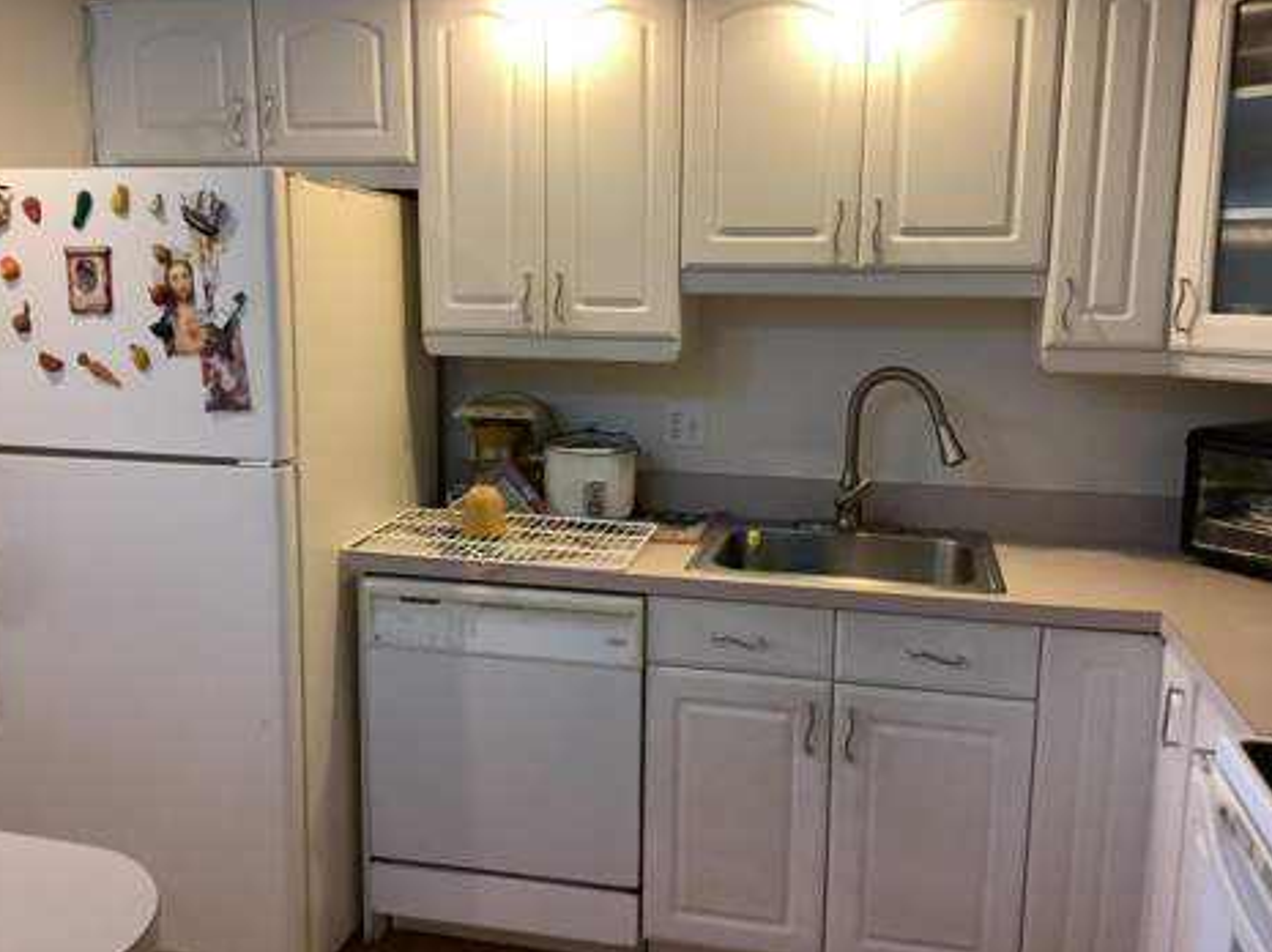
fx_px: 1175
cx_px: 637
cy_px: 466
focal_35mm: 32
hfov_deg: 56.9
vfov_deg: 44.1
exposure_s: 1/60
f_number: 2.4
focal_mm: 3.3
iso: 320
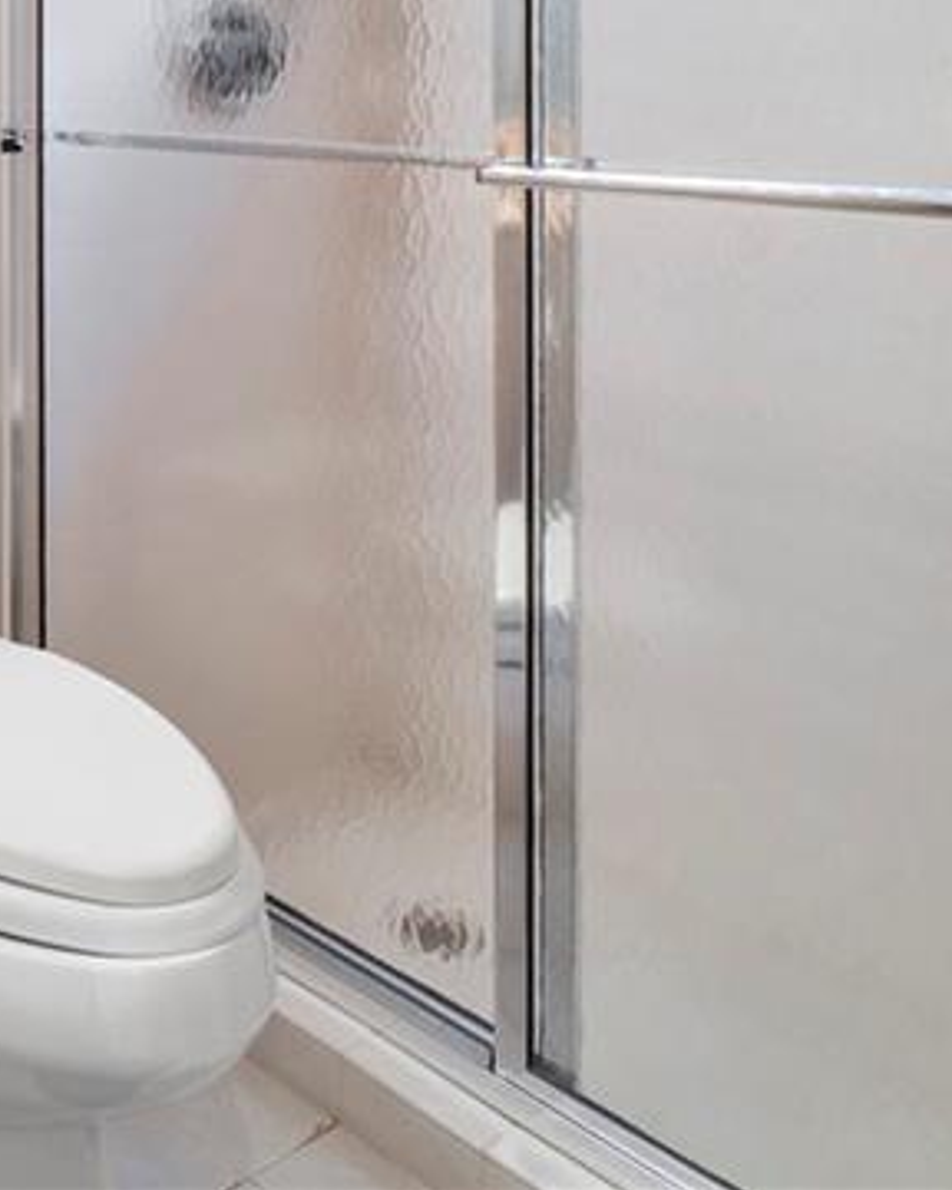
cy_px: 66
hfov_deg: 31.4
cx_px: -185
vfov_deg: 41.3
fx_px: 1409
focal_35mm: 40
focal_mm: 10
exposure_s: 1/1.25
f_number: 11
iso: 160
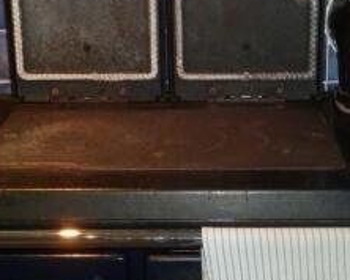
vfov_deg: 18.7
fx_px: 850
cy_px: 194
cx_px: 242
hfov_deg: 23.1
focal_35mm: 82
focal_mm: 5.3
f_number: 3.5
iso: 400
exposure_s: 1/30
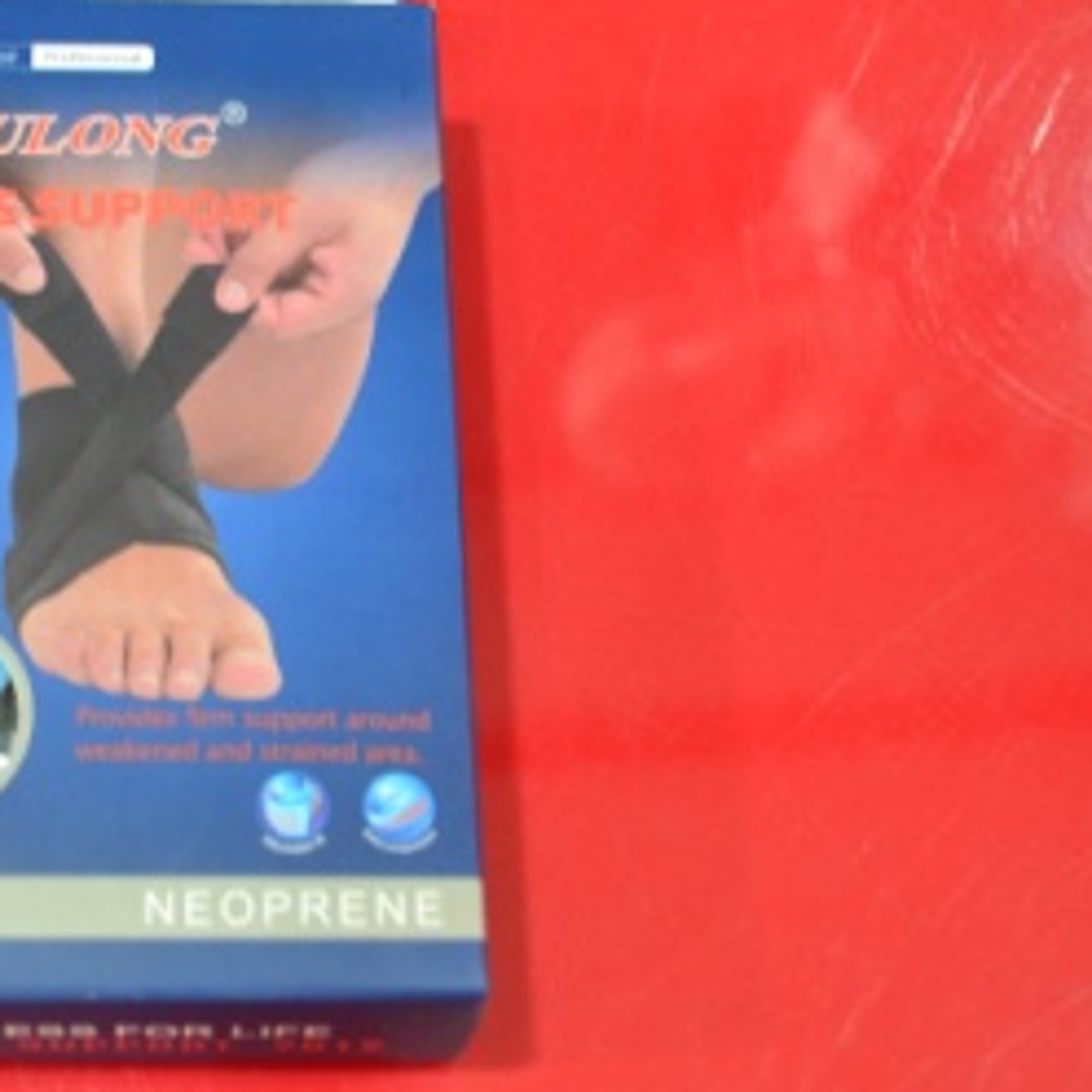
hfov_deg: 24.6
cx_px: 216
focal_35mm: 69
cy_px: 443
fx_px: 2463
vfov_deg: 25.0
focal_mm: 30
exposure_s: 1/20
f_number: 4.5
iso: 800
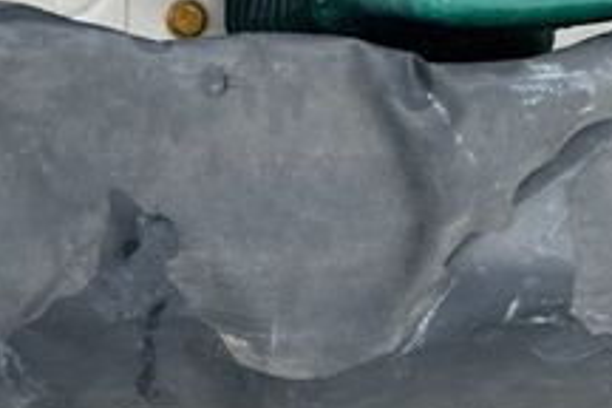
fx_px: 1360
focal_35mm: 80
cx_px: 224
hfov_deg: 25.3
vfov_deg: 16.2
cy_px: -119
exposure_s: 1/1196
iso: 50
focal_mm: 5.7
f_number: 1.5
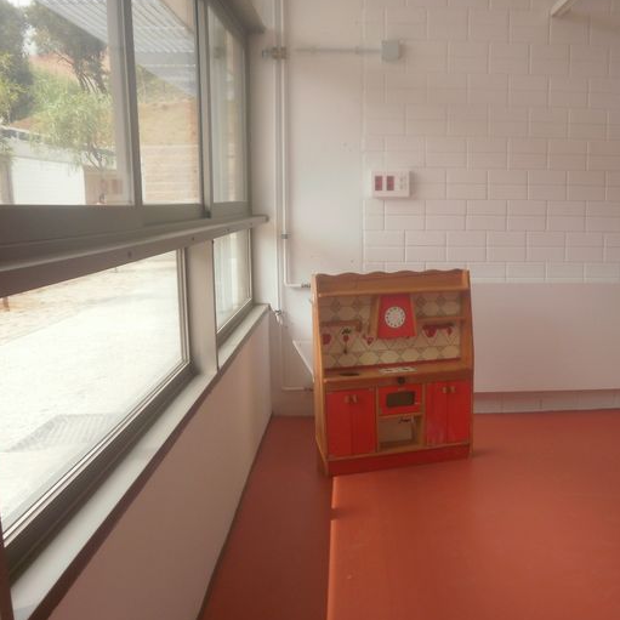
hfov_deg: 45.3
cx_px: 417
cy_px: 331
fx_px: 729
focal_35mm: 36
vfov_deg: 46.0
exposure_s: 1/250
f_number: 2.6
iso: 100
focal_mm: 4.65
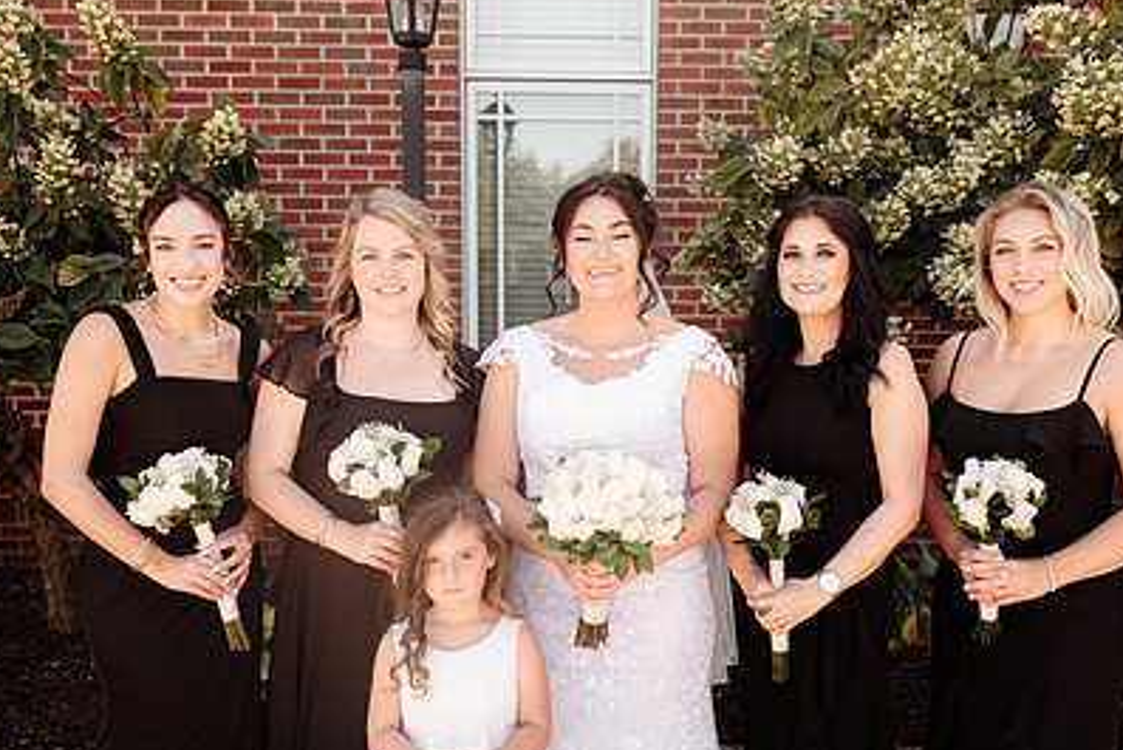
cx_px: 606
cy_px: 412
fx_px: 1123
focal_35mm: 36
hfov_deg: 53.1
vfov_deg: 36.9
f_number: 2.8
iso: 160
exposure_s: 1/640
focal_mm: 24
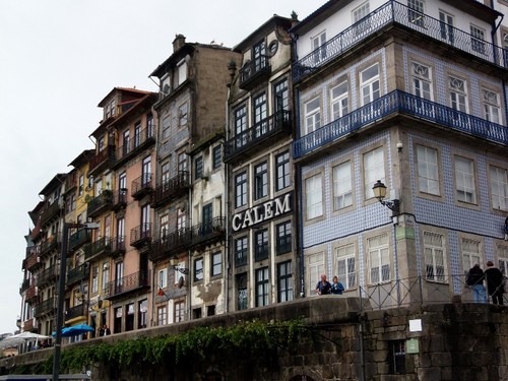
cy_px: 190
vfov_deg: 29.7
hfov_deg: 38.9
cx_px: 254
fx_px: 719
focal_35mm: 49
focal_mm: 8.7
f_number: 3.8
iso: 100
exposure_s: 1/320
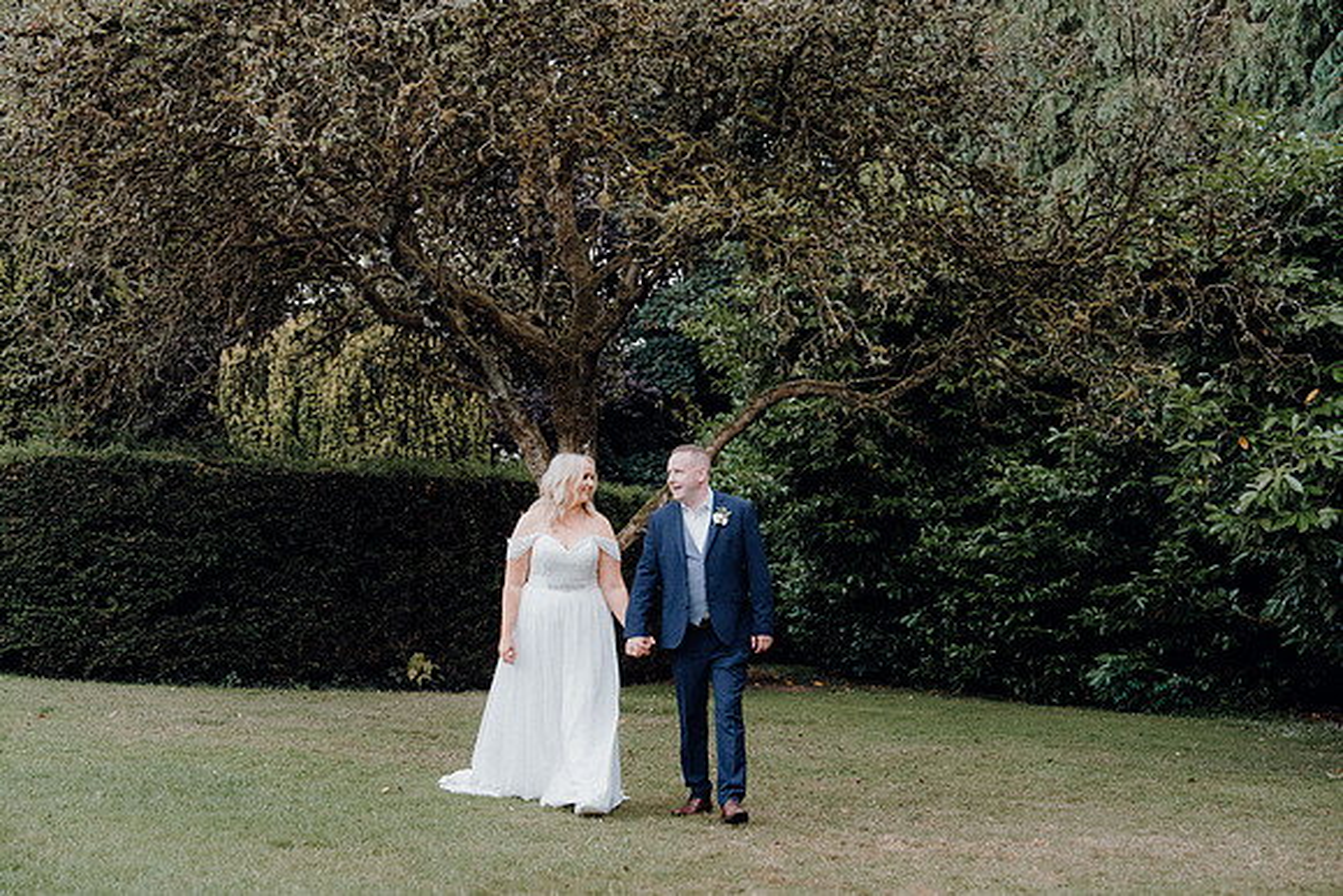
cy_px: 448
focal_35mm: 46
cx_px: 672
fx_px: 1716
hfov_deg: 42.7
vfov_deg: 29.3
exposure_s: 1/160
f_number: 3.5
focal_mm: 46
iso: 5000
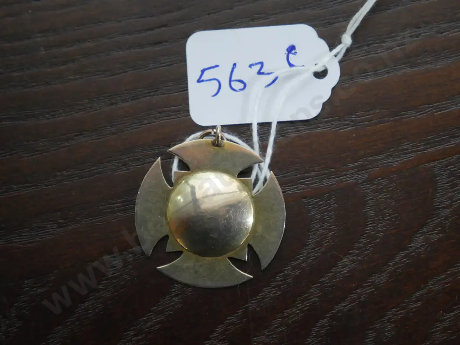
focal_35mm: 84
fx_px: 1116
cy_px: 172
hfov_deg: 23.3
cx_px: 230
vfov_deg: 17.6
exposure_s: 1/40
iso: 3200
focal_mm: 42
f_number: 5.6
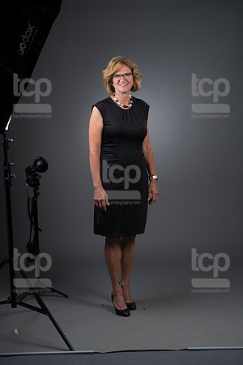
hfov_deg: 17.1
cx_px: 122
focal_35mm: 80
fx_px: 810
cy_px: 182
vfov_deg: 25.4
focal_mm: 80
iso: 160
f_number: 5.6
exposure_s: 1/250
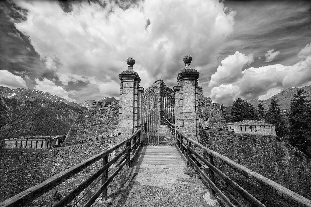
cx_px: 156
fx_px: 121
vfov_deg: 81.2
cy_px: 104
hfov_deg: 104.3
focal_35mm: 14
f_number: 5.6
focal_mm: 14
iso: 125
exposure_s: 1/1000
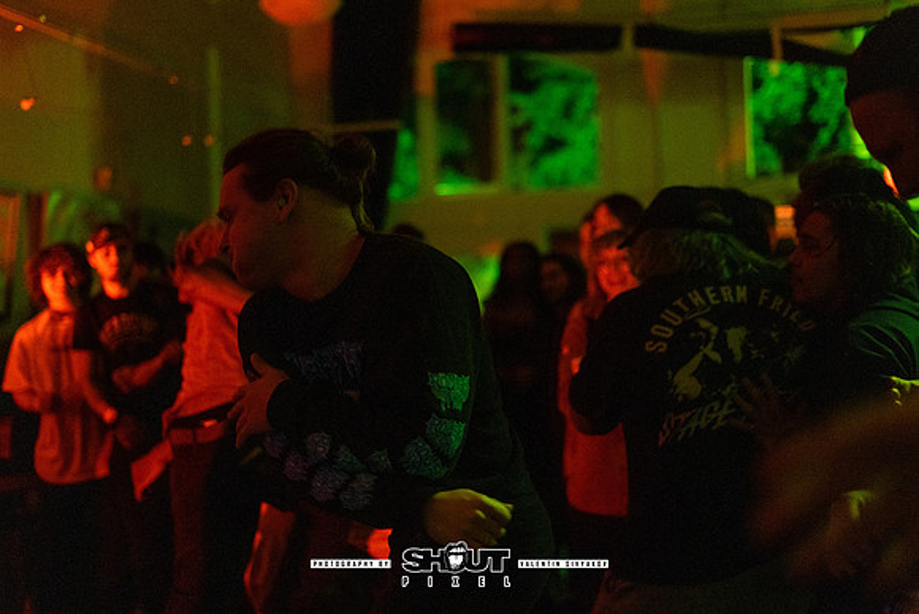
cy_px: 307
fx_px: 1277
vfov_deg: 27.0
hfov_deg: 39.6
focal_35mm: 50
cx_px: 460
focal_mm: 50
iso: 4000
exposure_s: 1/200
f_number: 1.8
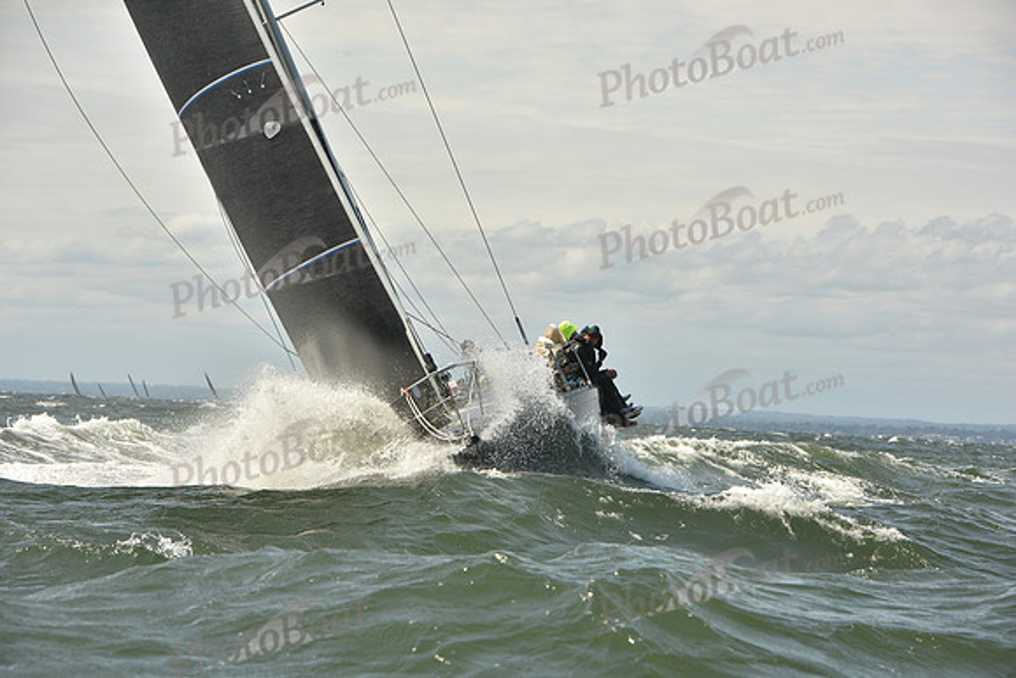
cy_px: 339
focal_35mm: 155
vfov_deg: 8.9
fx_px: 4375
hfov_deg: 13.2
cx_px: 508
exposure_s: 1/800
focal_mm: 155
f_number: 9
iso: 250
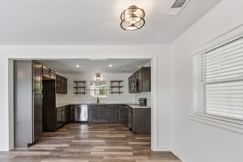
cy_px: 97
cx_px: 107
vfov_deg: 64.6
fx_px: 127
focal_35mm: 19
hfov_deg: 87.2
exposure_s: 1/20
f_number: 13
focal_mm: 14.6
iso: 400
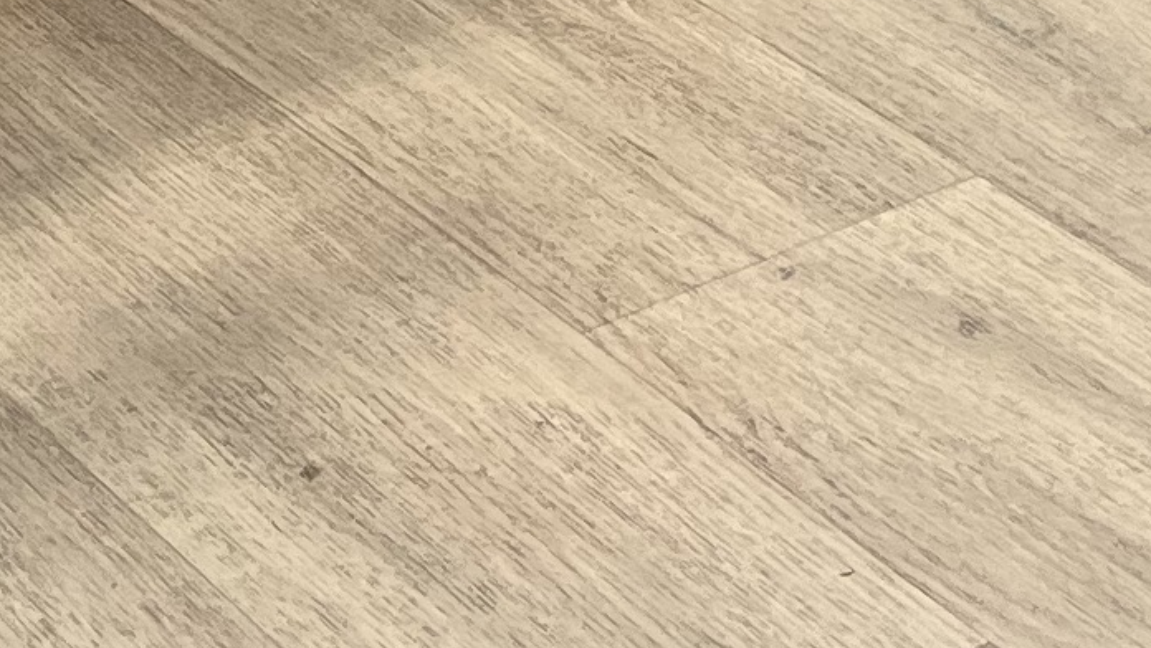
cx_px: 749
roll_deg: +2.1
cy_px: -1599
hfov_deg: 13.1
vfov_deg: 6.5
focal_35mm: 164
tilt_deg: -9.1
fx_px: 5007
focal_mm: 5.1
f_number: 1.6
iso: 100
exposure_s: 1/100
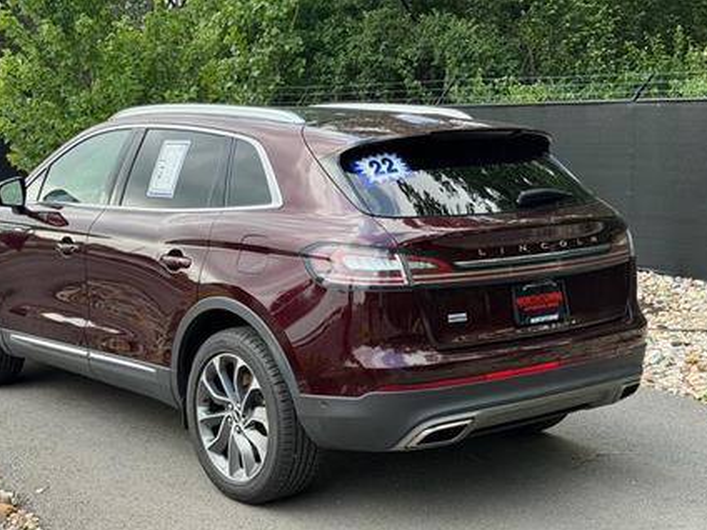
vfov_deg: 25.7
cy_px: 287
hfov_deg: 33.7
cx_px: 298
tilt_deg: -9.0
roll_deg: +2.0
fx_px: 1164
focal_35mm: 57
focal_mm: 6.76
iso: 80
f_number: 1.78
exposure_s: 1/855
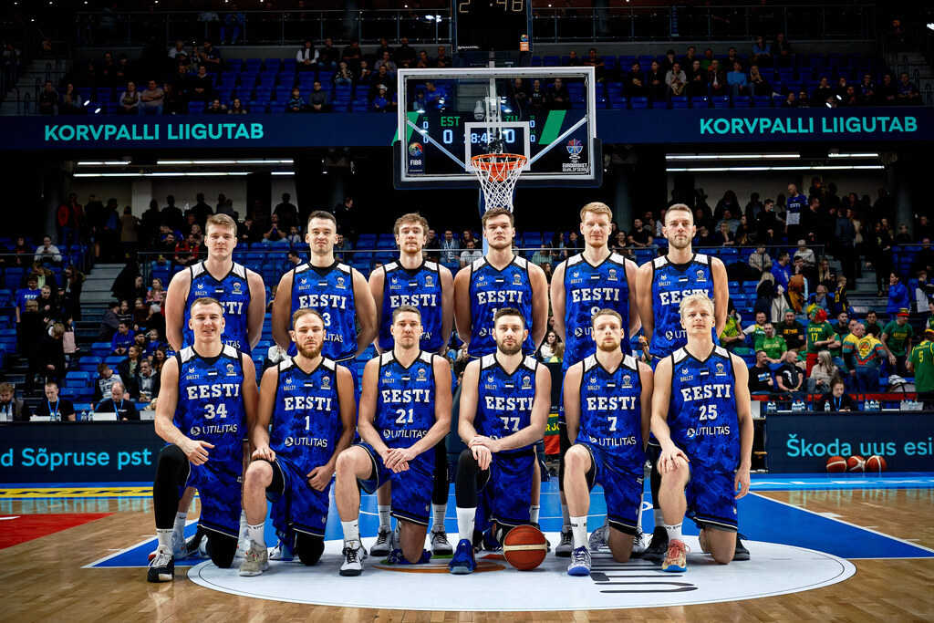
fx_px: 1297
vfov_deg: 27.0
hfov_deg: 39.6
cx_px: 467
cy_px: 312
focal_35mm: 50
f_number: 4
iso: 1250
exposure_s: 1/320
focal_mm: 33
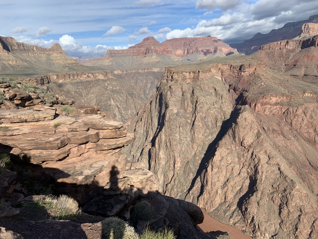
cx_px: 159
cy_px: 120
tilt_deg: -10.3
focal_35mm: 26
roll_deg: +2.2
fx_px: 239
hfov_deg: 67.3
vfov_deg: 53.1
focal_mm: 4.25
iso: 25
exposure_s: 1/2257
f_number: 1.8
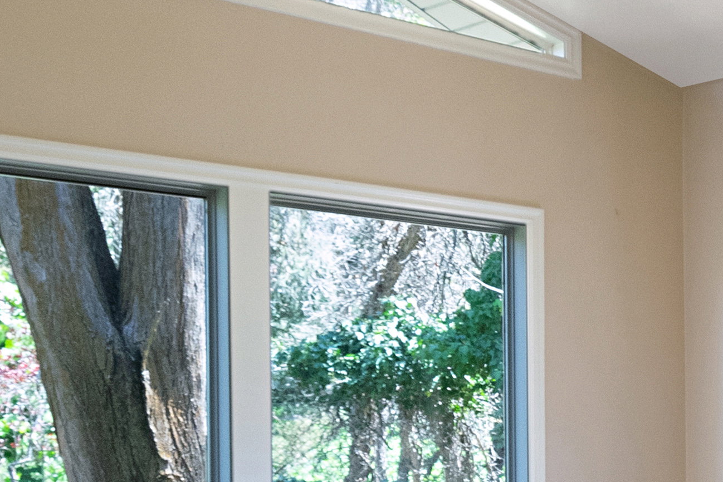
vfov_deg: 18.1
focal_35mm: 74
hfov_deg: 24.1
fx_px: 1486
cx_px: 928
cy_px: 454
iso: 1000
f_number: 9
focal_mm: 16
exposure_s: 1/3
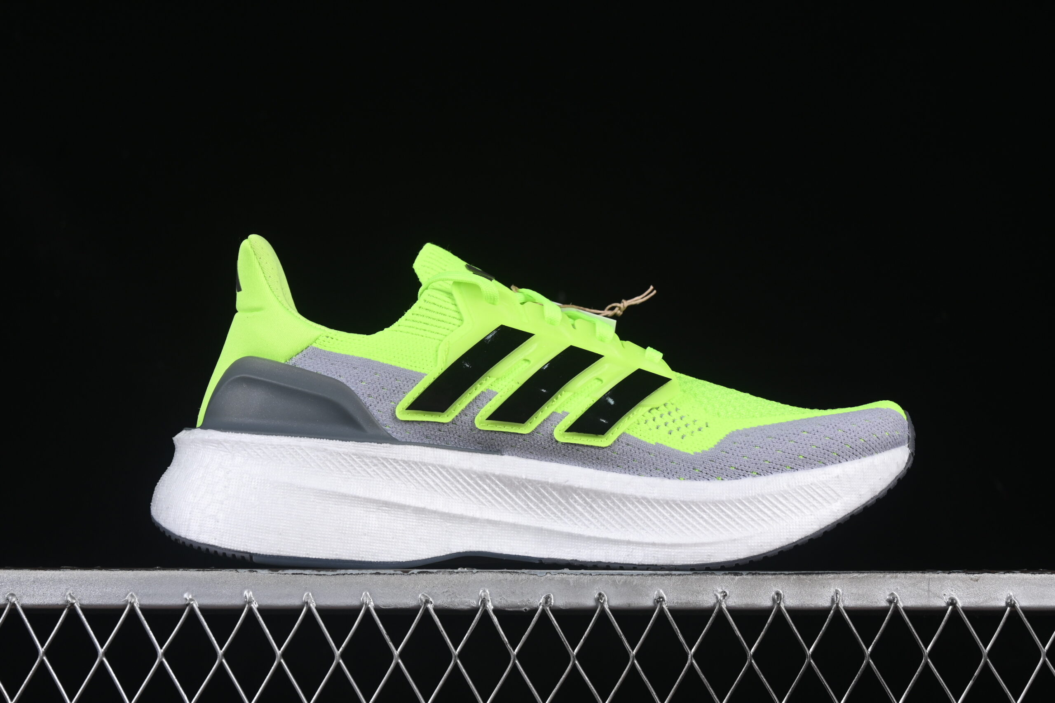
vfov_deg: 18.2
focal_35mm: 75
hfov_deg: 27.0
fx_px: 2198
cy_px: 352
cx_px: 528
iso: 160
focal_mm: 50
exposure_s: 1/80
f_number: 8
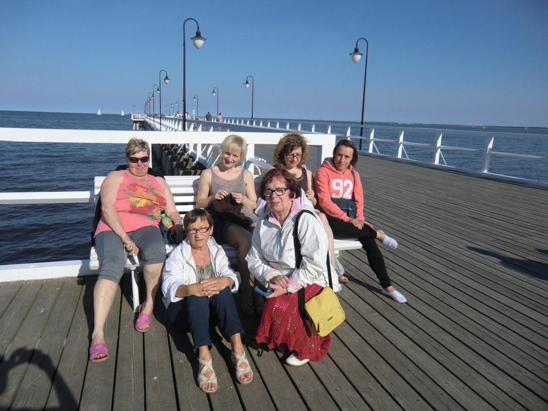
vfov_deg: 56.8
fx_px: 380
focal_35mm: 24
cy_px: 206
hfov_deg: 71.6
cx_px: 274
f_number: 7.5
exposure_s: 1/250
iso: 64
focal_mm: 4.3
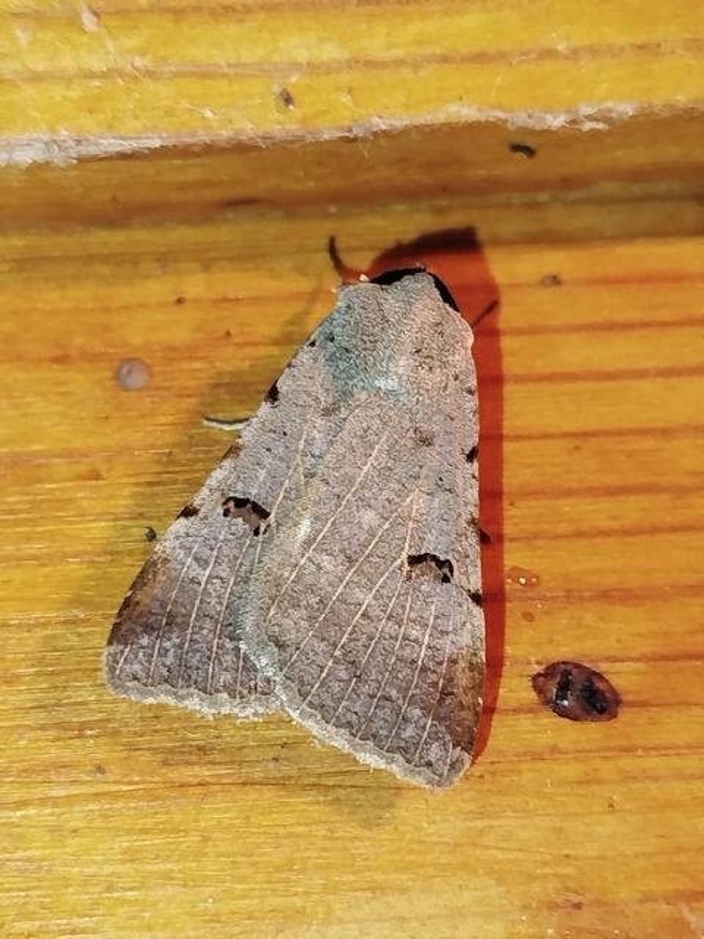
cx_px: 352
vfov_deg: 25.7
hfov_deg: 19.4
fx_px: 2061
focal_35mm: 76
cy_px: 470
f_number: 1.7
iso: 125
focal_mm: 5.31
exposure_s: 1/50
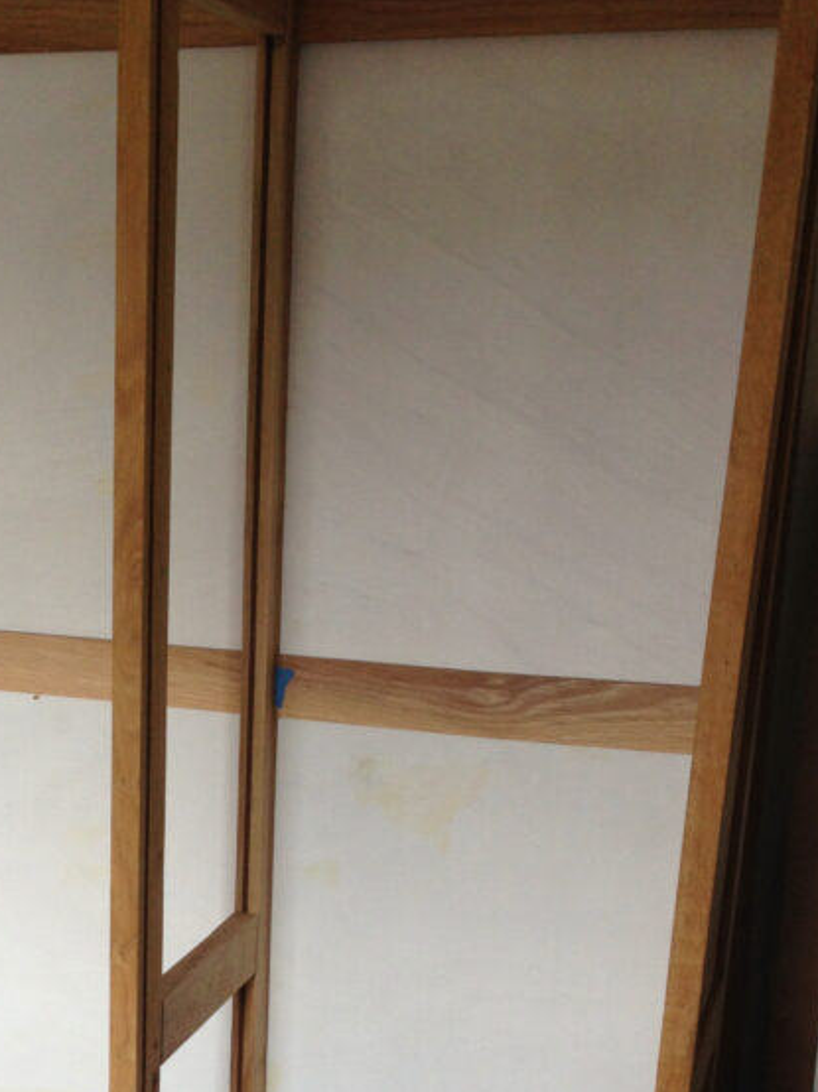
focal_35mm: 61
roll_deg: +0.0
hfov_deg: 23.7
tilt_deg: -16.9
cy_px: 926
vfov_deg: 30.6
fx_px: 1923
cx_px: 177
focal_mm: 4.12
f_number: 2.4
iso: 64
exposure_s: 1/20
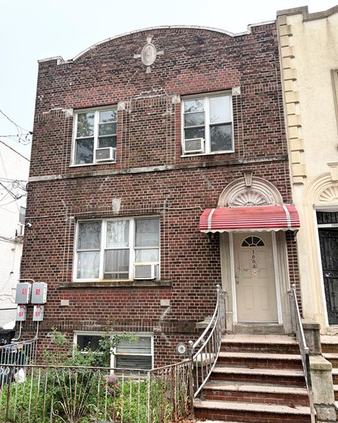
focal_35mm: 30
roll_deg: -0.4
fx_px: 375
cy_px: 197
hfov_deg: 48.5
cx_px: 161
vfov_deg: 58.7
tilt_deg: +14.2
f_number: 1.6
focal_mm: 5.96
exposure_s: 1/262
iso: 50
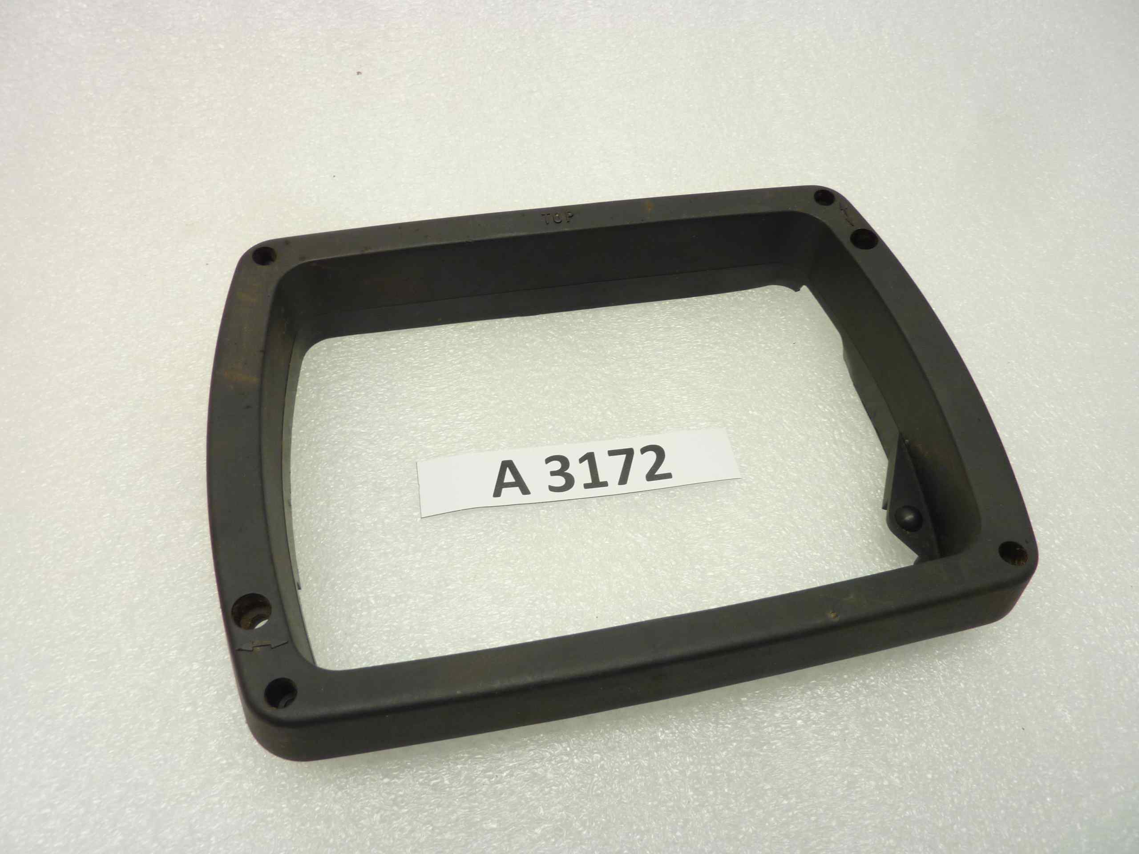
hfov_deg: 69.4
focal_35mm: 25
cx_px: 570
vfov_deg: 54.9
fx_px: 823
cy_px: 427
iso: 80
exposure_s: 1/20
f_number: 3.3
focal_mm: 4.1
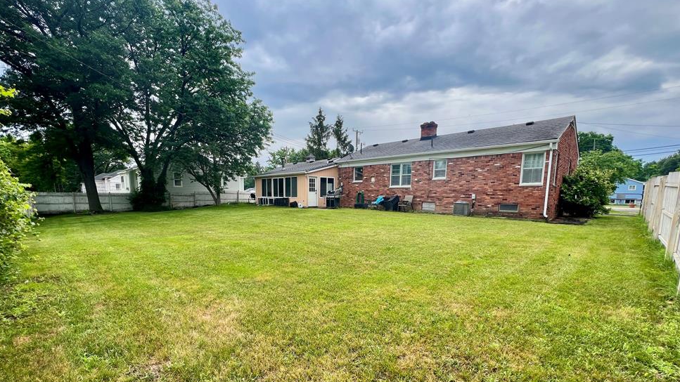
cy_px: 232
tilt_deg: -7.2
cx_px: 332
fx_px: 270
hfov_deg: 103.0
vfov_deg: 69.7
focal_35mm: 15
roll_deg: -0.2
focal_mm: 1.57
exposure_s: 1/896
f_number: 1.8
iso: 32
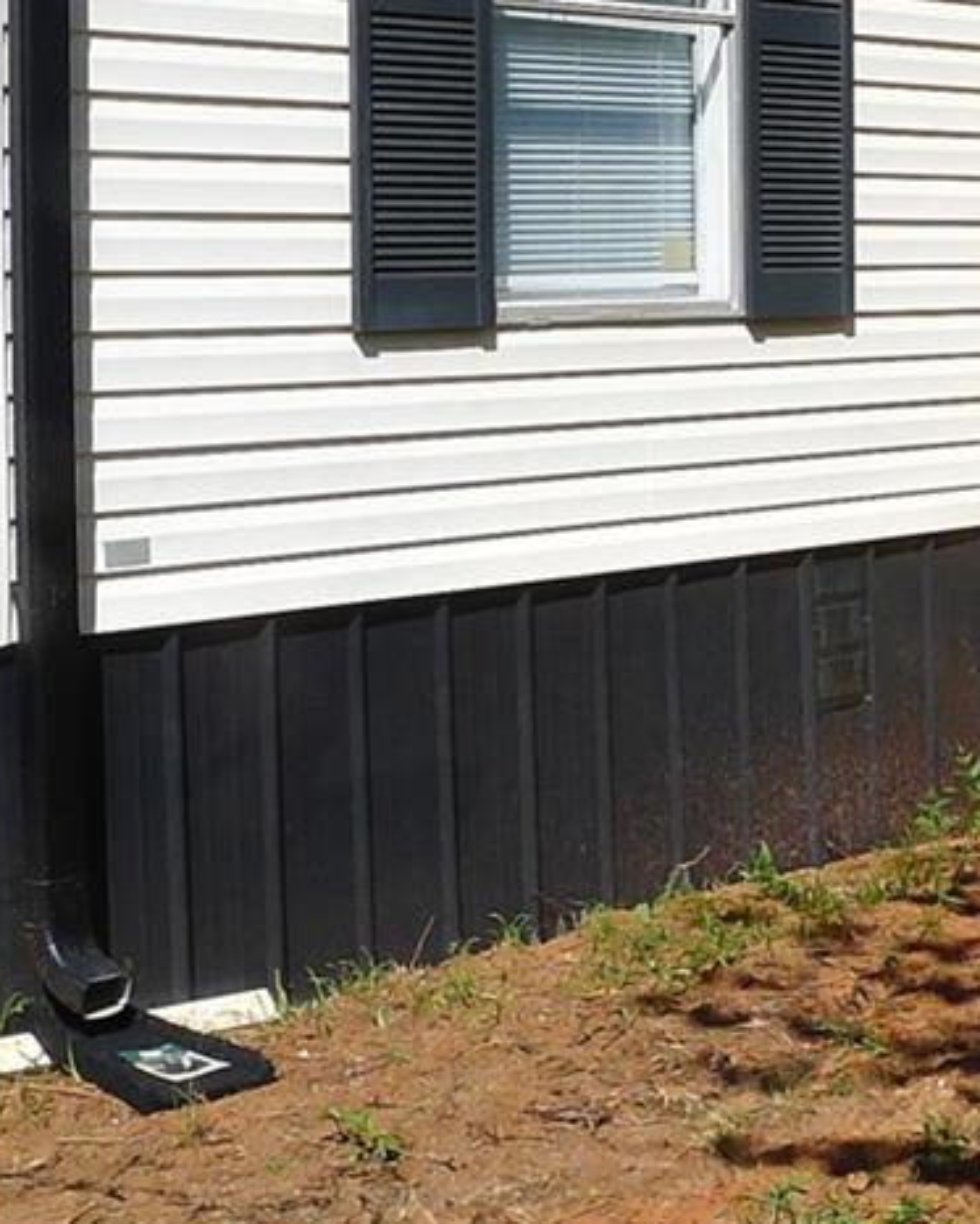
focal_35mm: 99
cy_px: 364
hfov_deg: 15.3
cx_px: 938
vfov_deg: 19.3
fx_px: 3588
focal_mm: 5.1
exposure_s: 1/800
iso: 80
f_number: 4
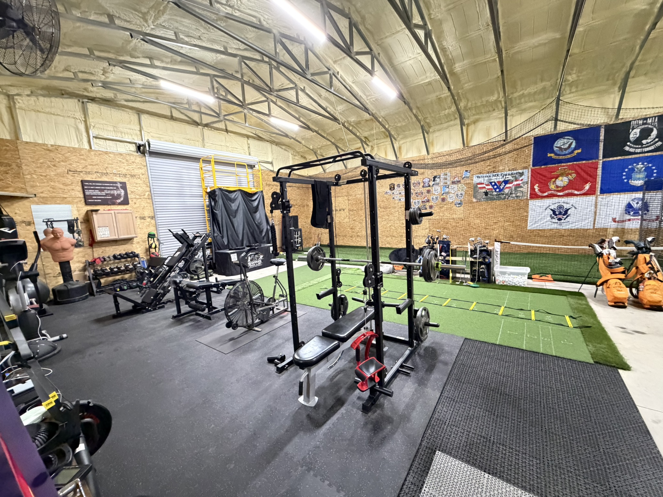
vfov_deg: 85.7
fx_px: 268
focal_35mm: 14
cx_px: 332
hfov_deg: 102.1
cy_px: 248
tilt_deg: -8.4
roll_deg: +4.1
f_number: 2.2
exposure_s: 1/40
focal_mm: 2.22
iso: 1250
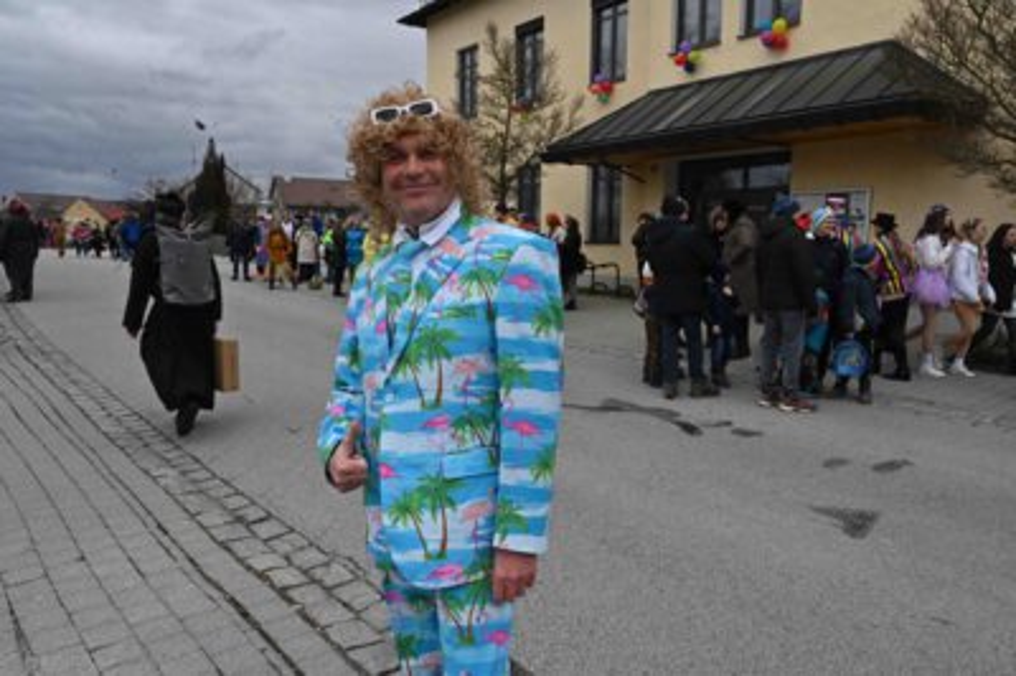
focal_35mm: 28
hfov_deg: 66.5
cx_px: 508
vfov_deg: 47.1
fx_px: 775
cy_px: 338
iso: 4000
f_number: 20
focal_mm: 27.5
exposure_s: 1/1250
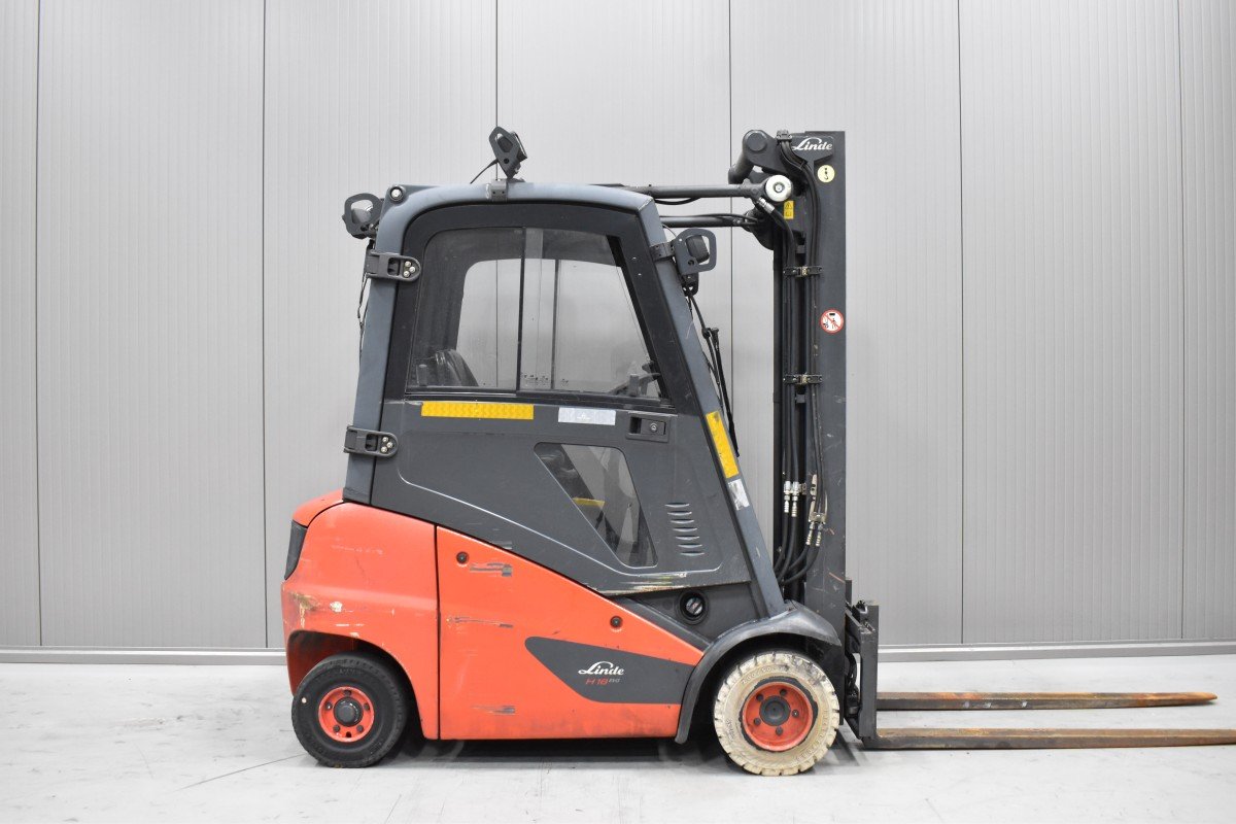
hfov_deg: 59.5
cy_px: 412
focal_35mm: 32
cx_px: 618
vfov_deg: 41.7
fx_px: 1081
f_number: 5
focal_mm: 21
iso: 1600
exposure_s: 1/25
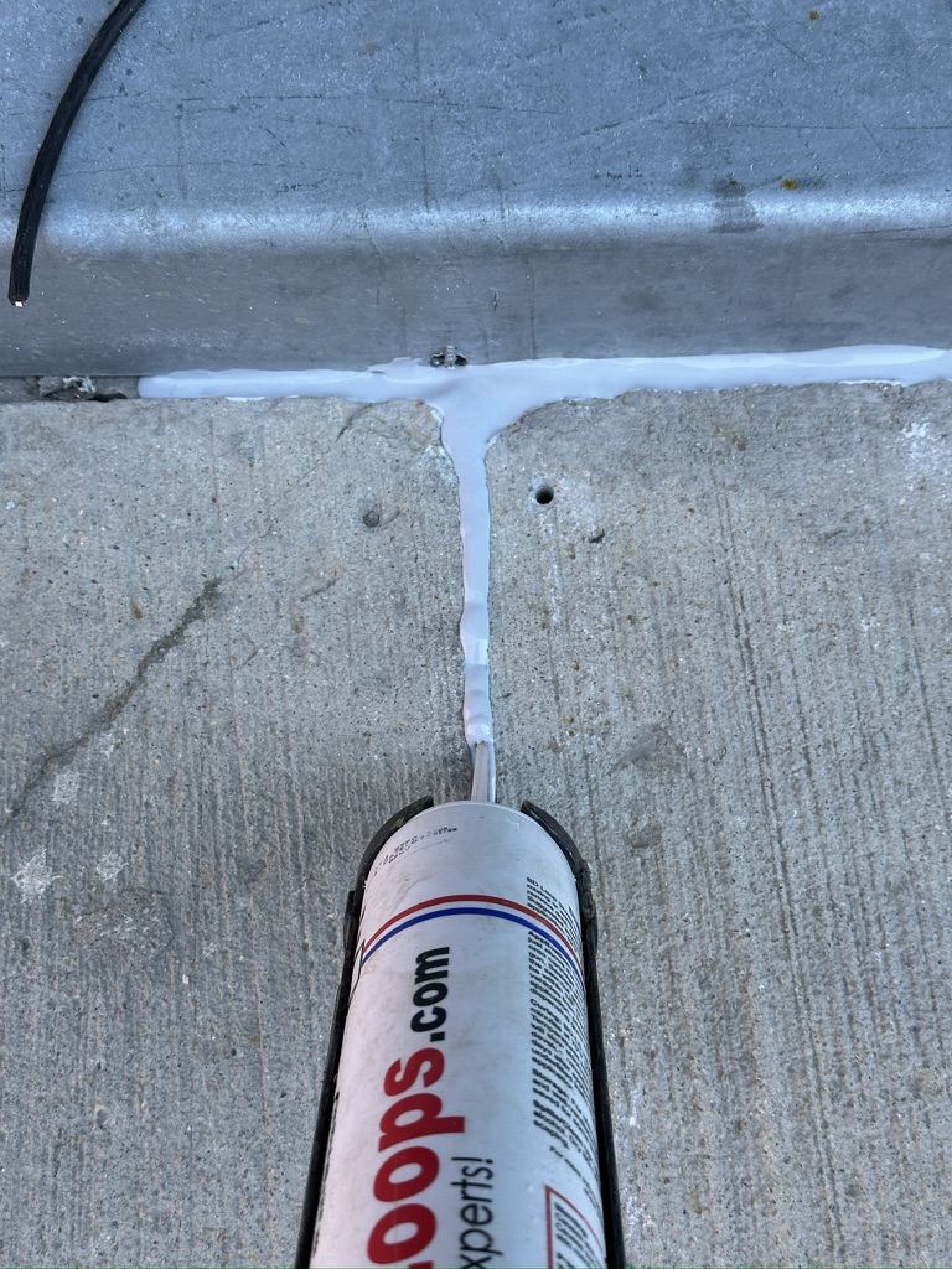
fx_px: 1760
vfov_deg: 39.7
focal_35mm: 48
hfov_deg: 30.3
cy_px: 634
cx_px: 476
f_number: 1.78
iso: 64
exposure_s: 1/412
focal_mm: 6.86
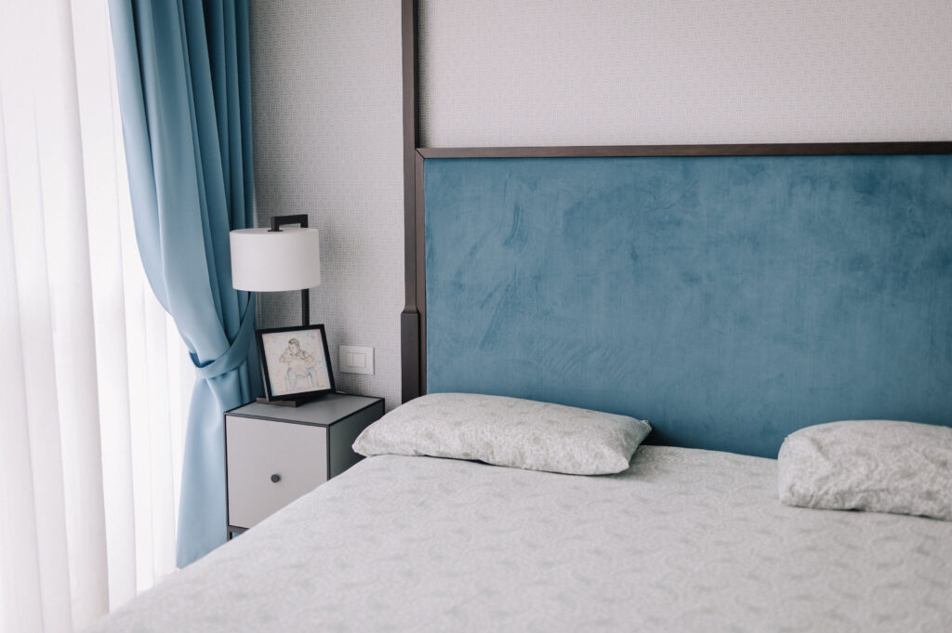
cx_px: 476
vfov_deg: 37.8
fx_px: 925
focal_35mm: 35
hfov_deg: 54.5
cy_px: 316
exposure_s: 1/200
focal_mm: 35
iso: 500
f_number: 2.2
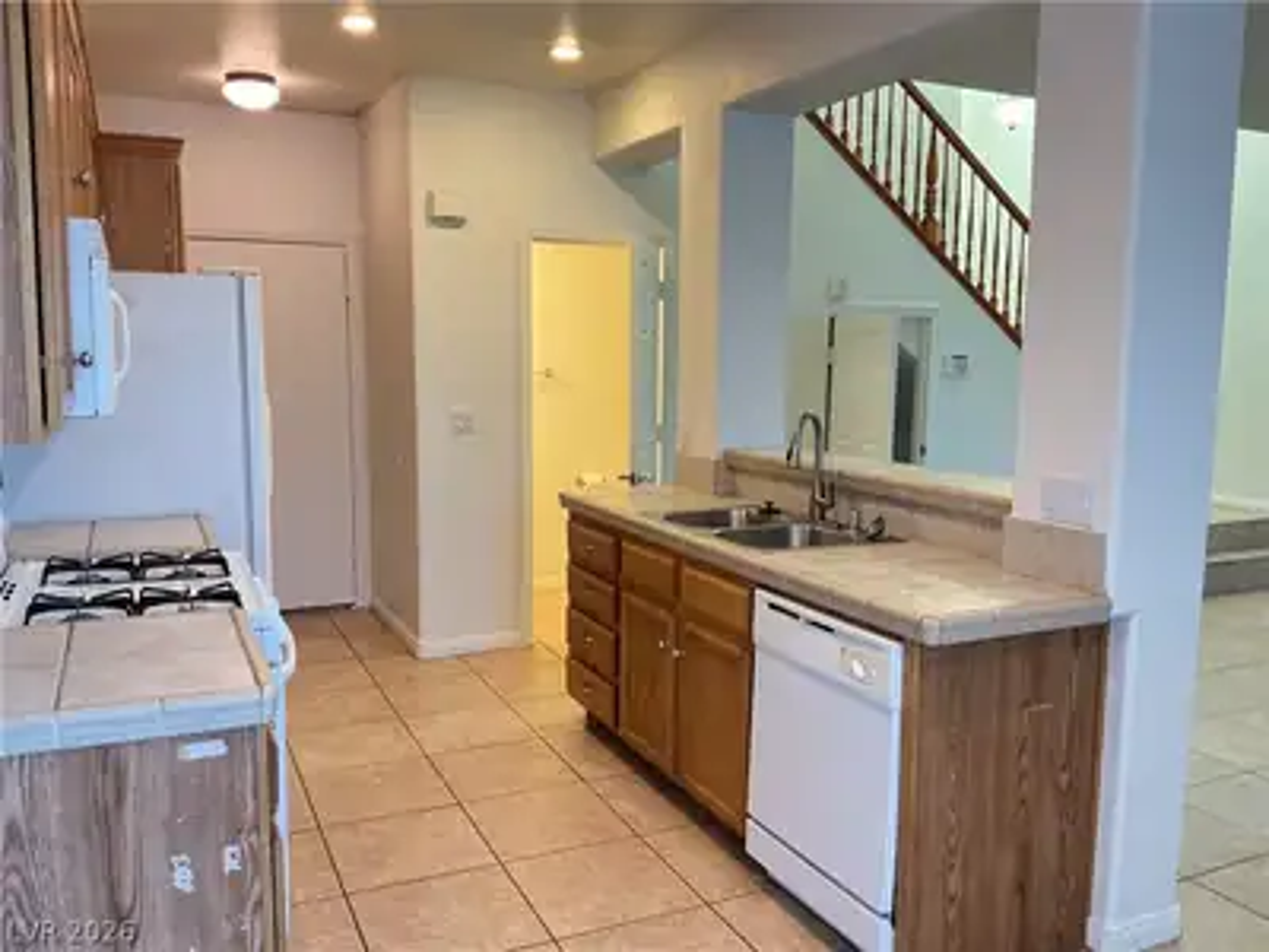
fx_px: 1063
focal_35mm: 29
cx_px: 634
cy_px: 476
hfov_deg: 61.7
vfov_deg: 48.2
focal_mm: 3
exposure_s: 1/60
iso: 200
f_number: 1.8
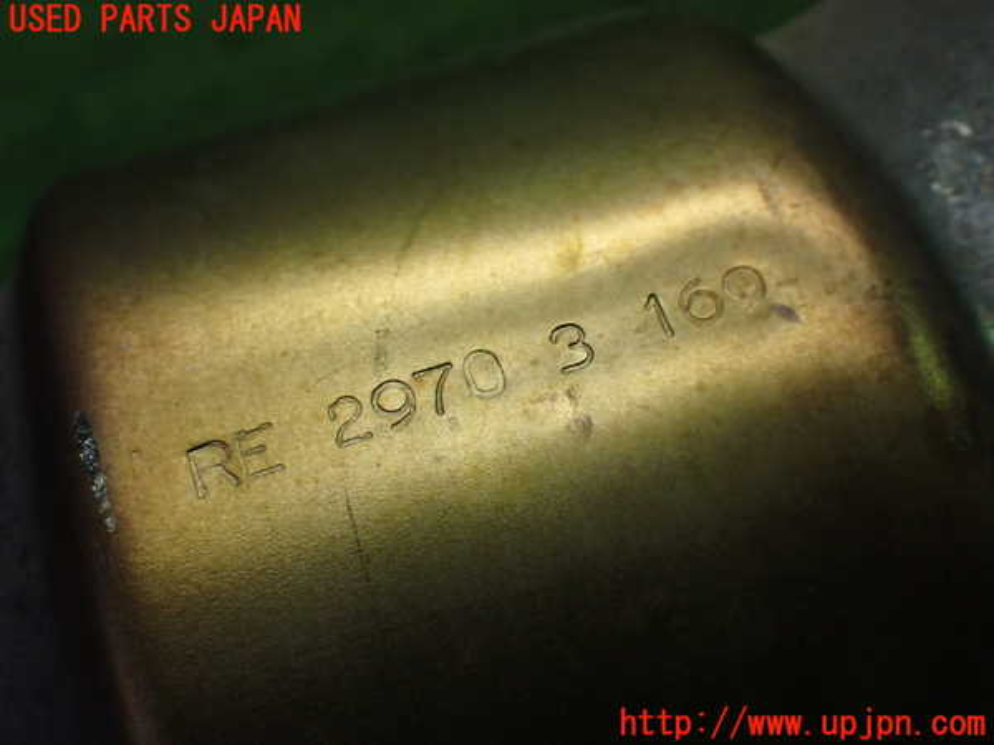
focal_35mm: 54
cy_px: 372
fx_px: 1551
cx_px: 497
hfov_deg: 35.5
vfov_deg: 27.0
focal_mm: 9.65
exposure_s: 1/200
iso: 640
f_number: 3.3
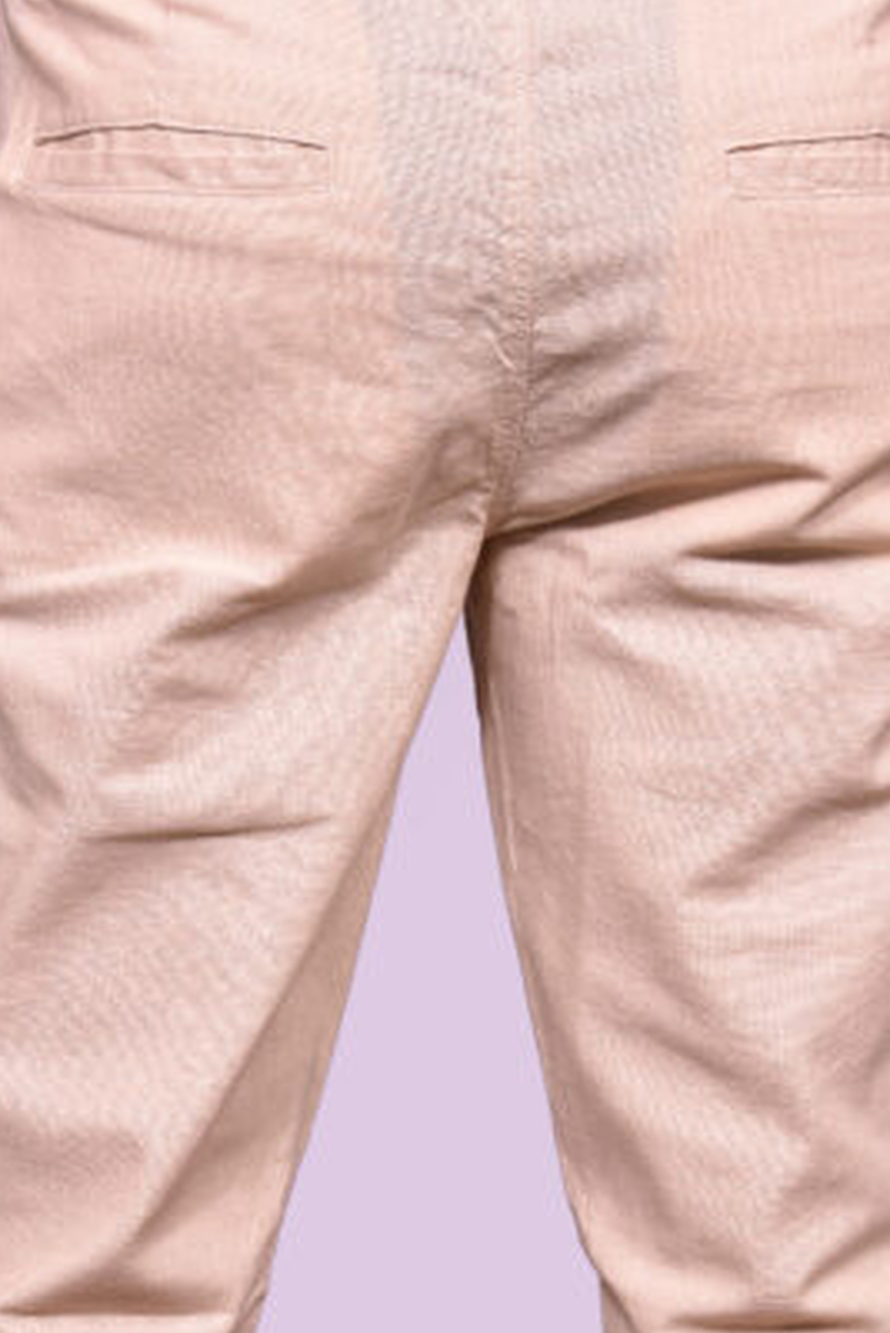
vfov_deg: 17.1
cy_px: 1223
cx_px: 423
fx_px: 4376
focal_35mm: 118
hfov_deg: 11.6
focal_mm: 35
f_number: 9
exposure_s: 1/125
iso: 250
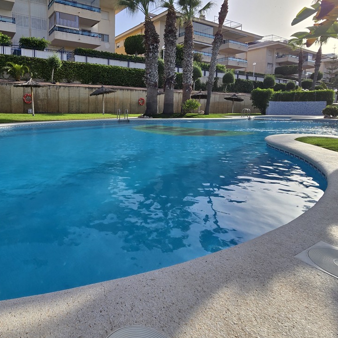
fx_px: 210
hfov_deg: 74.3
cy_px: 135
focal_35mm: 19
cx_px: 102
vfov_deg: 76.8
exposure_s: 1/2391
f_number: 2.2
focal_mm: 2.2
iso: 50
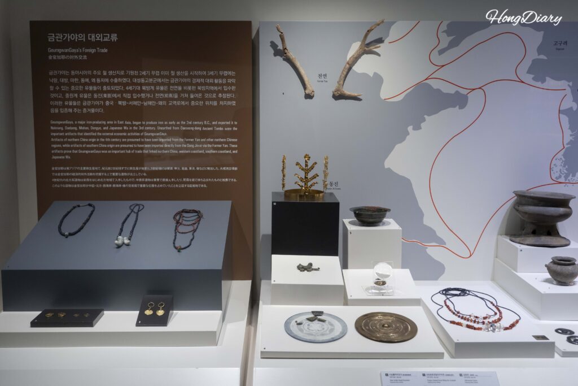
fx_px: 626
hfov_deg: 49.5
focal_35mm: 39
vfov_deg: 34.2
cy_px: 193
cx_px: 289
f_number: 5
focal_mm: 39
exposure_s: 1/160
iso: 1600
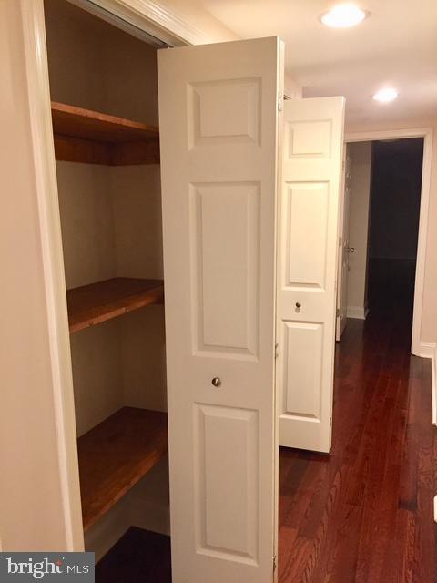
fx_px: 488
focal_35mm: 29
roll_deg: +1.4
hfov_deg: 48.2
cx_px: 218
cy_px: 292
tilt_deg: -9.5
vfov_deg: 61.7
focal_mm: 4.15
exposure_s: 1/30
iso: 125
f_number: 2.2
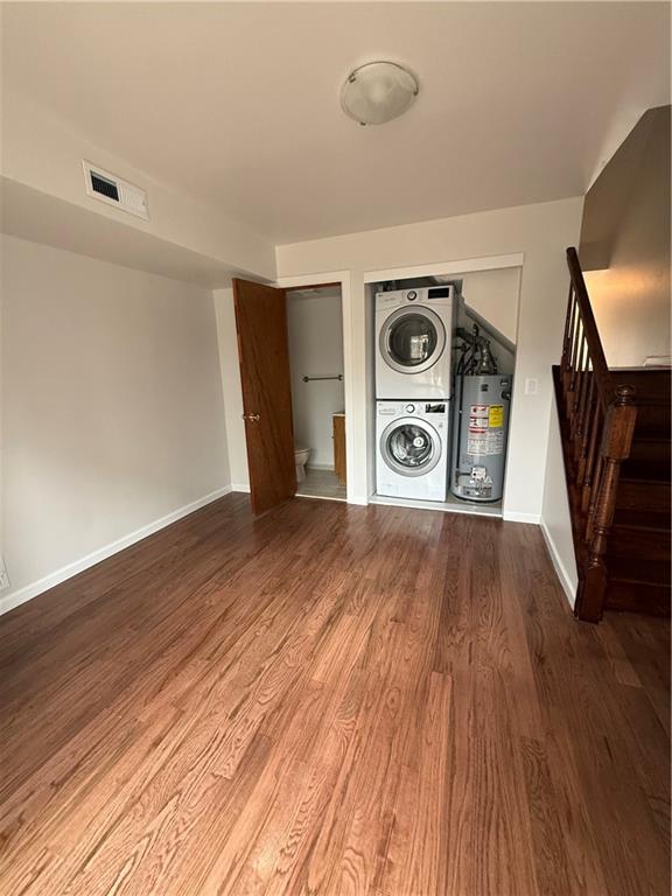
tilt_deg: -12.6
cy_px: 448
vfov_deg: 102.1
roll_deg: +2.2
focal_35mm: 14
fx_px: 362
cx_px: 336
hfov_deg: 85.7
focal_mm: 2.22
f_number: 2.2
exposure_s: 1/94
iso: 320
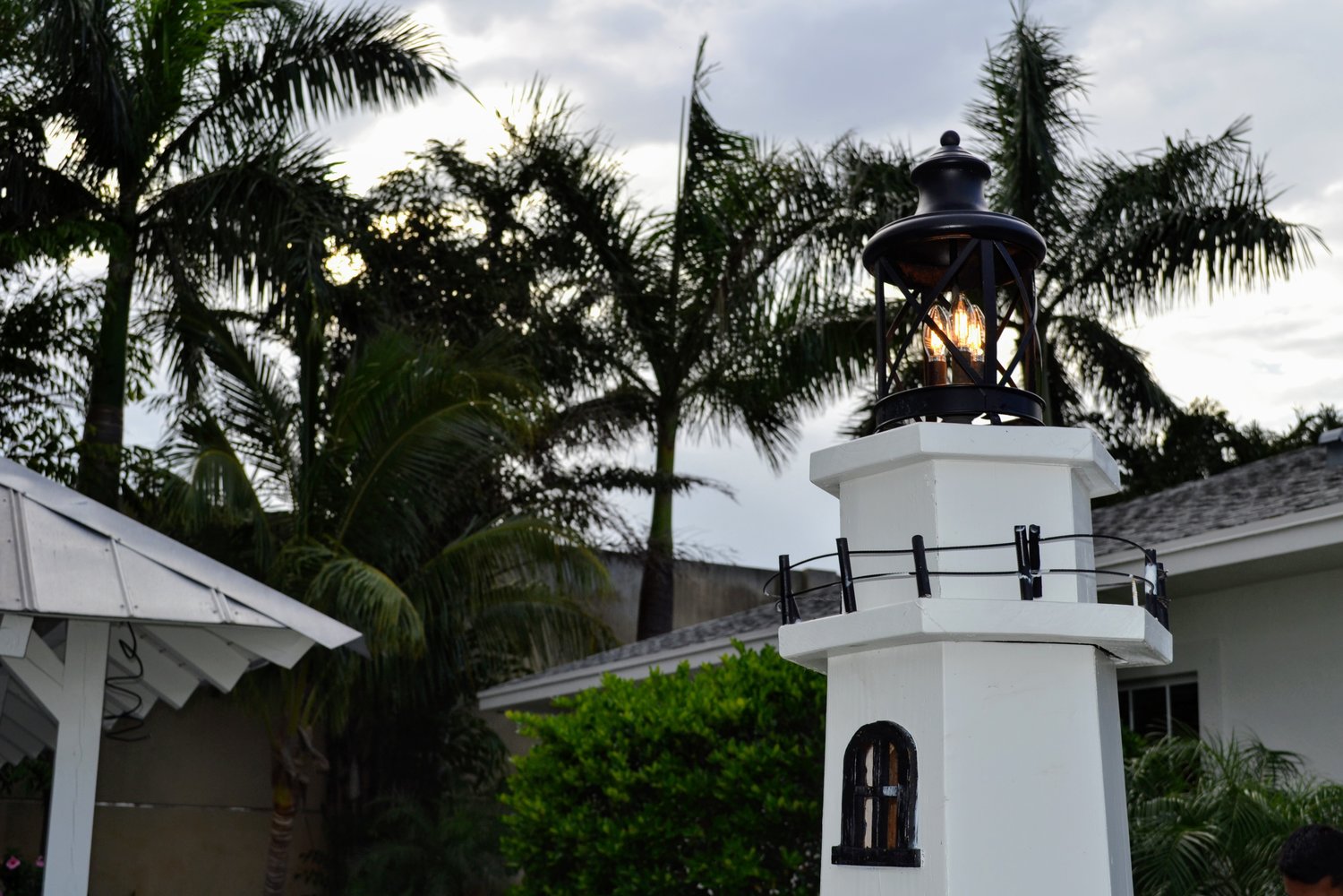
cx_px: 672
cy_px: 448
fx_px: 1679
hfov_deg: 43.6
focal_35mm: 45
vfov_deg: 29.9
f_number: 7.1
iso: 100
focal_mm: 30
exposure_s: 1/200
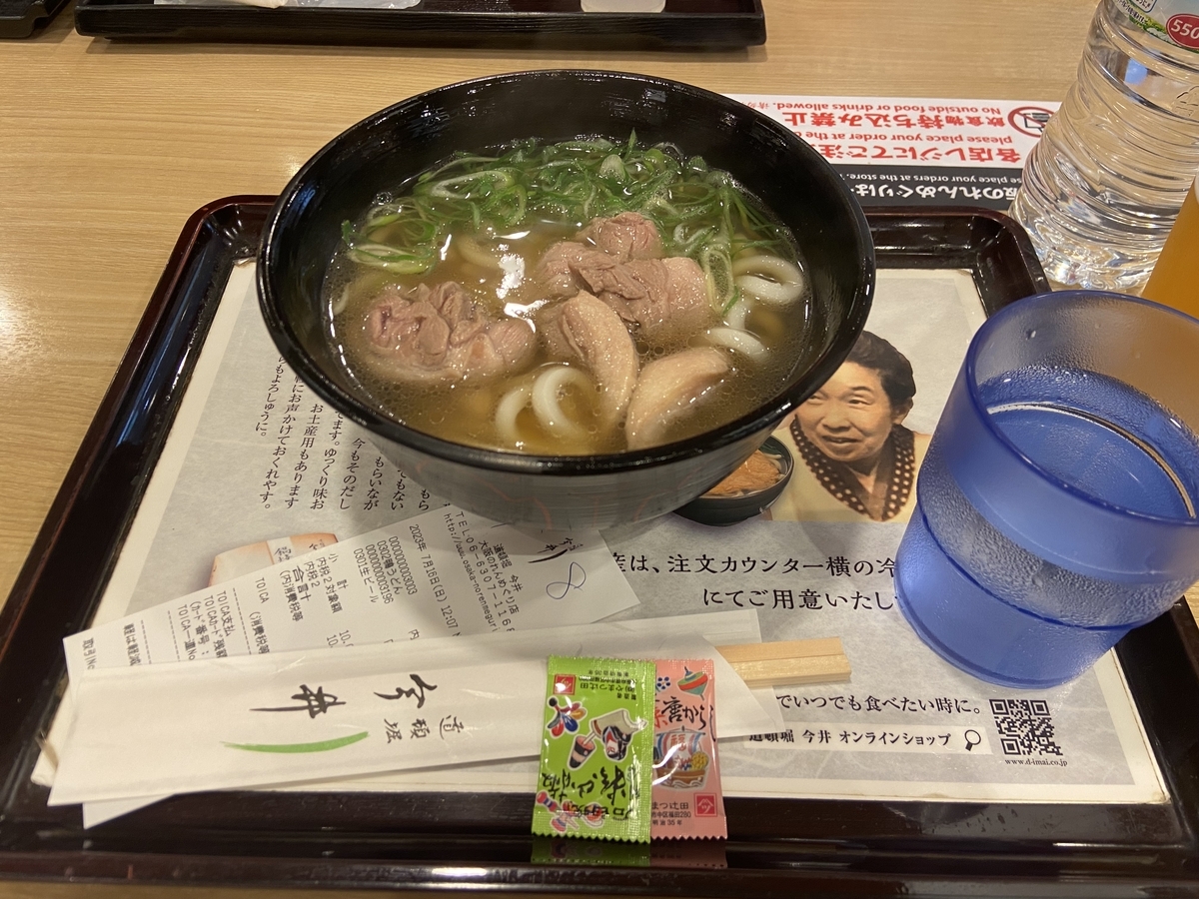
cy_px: 450
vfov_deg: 53.1
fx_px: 901
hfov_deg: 67.3
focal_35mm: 26
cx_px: 600
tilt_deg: -51.7
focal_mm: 4.25
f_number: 1.8
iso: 100
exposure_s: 1/60
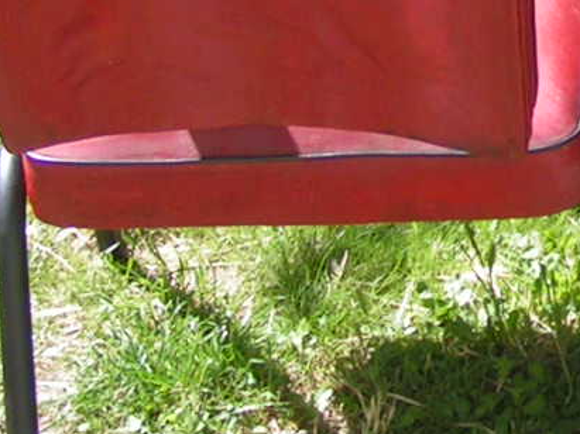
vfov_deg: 9.9
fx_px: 2479
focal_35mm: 148
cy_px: -56
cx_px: 786
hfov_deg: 12.8
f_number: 2.8
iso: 50
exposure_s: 1/320
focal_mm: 5.8
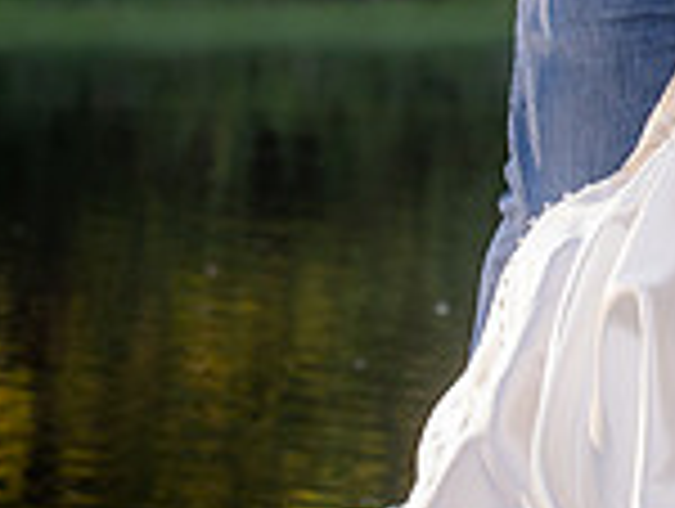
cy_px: -117
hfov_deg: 5.6
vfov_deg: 4.2
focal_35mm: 352
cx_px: 1017
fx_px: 6875
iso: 125
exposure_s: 1/160
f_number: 5
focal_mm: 95
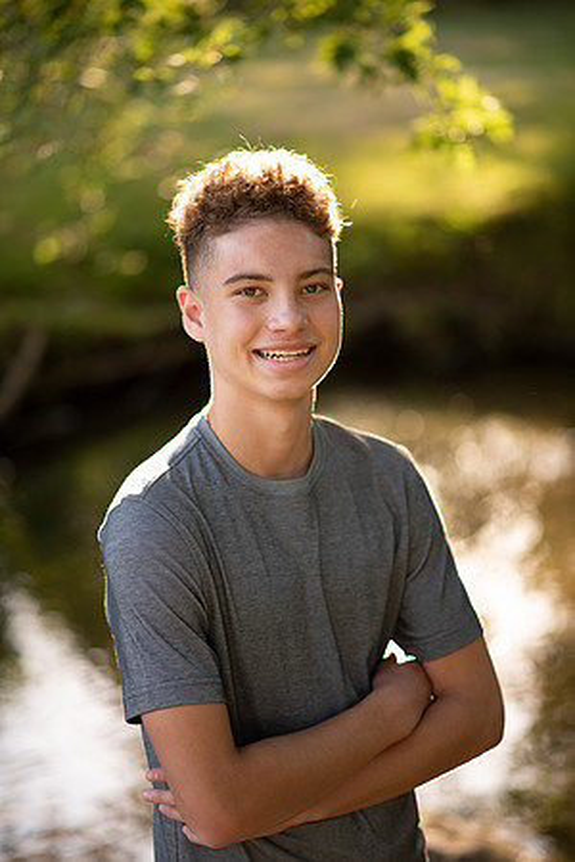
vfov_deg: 23.9
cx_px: 288
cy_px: 431
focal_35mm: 85
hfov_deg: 16.1
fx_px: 2036
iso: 125
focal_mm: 85
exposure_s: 1/250
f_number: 1.8
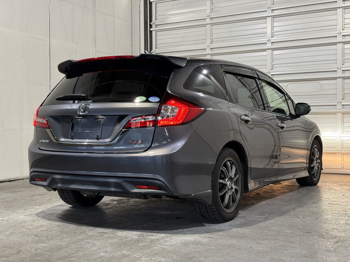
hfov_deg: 39.7
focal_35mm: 48
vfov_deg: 30.3
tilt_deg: -1.0
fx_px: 485
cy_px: 131
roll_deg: -0.3
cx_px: 175
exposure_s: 1/60
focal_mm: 6.76
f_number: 1.78
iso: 125
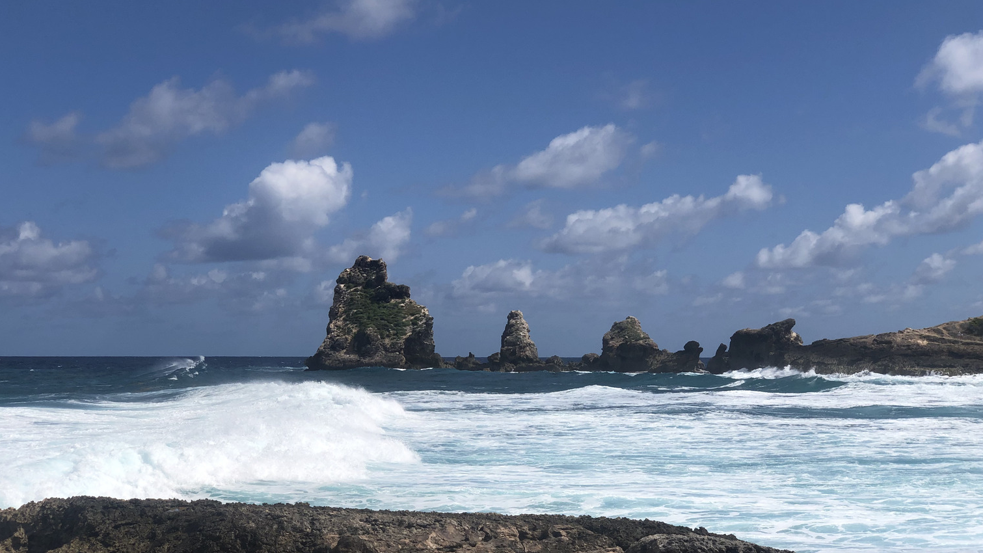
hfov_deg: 34.9
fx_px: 1564
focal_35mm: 60
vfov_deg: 20.0
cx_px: 487
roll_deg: +0.9
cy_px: 324
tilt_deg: +1.7
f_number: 2.4
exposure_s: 1/2525
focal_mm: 6
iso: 16
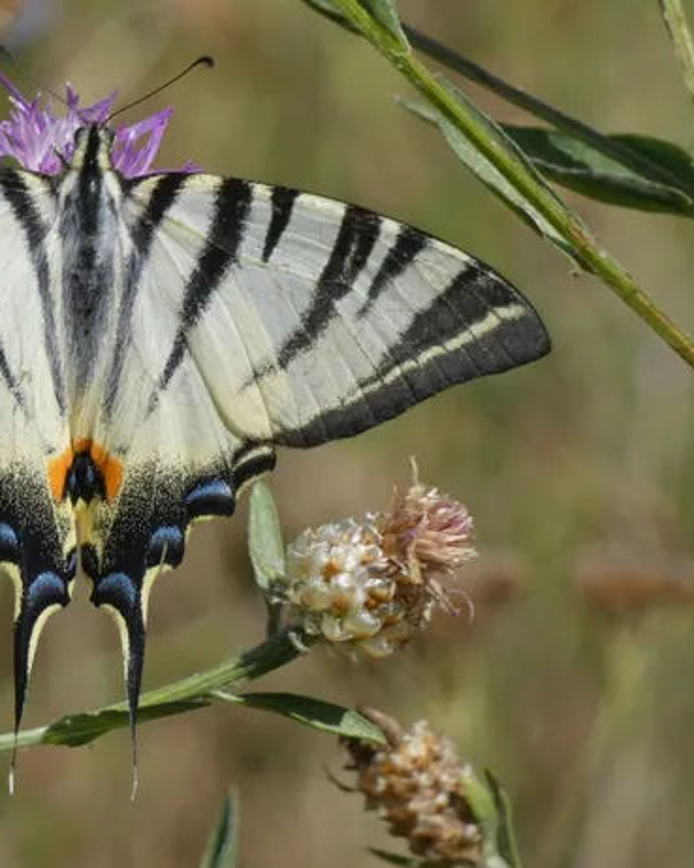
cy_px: 421
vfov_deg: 3.3
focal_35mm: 579
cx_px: 100
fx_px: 14880
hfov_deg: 2.7
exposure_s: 1/200
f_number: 5.6
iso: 80
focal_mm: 76.7
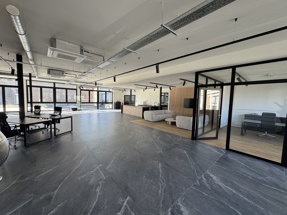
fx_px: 116
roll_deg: -0.6
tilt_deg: -1.4
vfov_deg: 85.7
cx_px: 144
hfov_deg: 102.1
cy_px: 108
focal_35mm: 14
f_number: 2.2
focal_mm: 2.22
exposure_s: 1/99
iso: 50
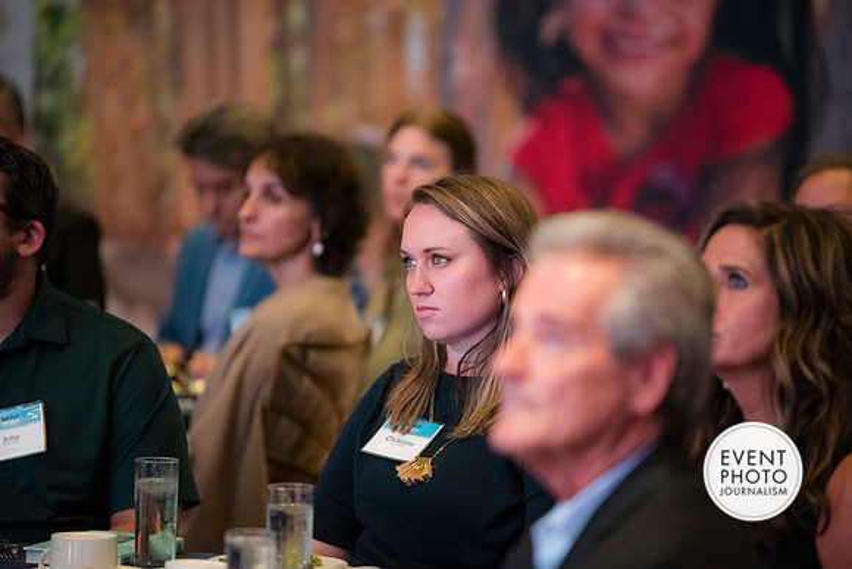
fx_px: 4734
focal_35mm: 200
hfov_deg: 10.3
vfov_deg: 6.9
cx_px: 426
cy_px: 284
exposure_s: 1/125
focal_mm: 200
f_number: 2.8
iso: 6400
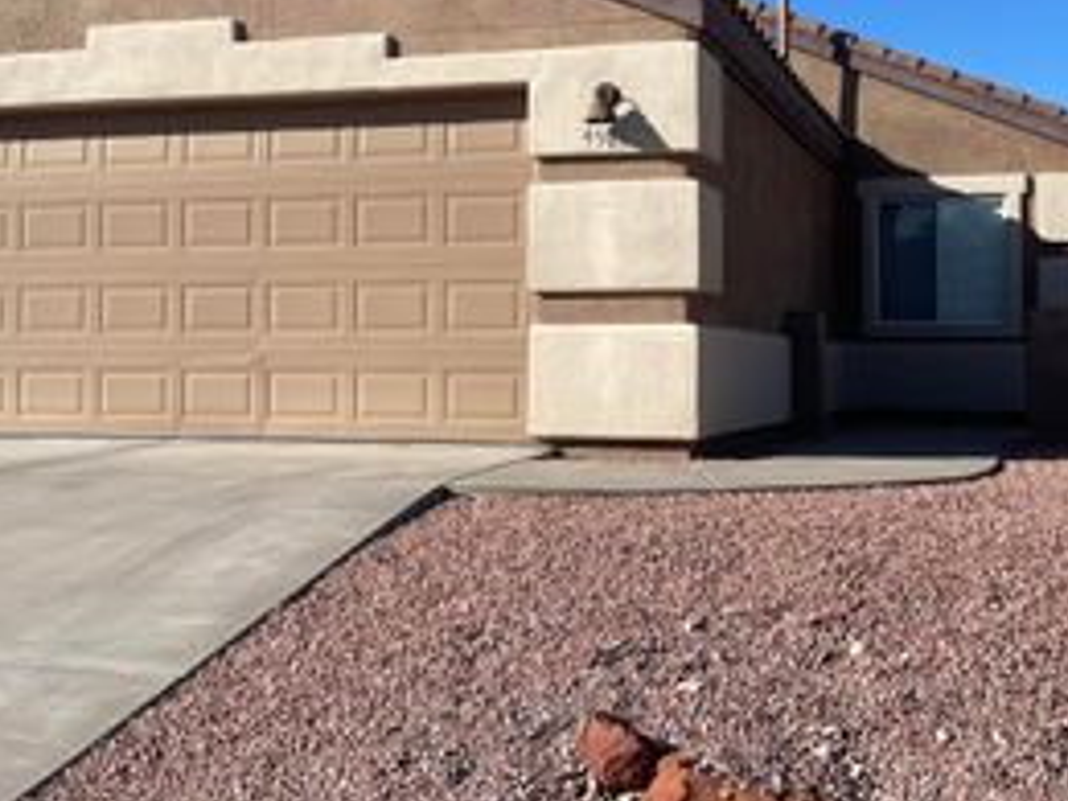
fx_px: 1543
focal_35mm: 50
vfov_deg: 29.0
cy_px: 294
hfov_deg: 38.1
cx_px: 616
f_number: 1.6
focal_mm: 4.2
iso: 32
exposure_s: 1/3731
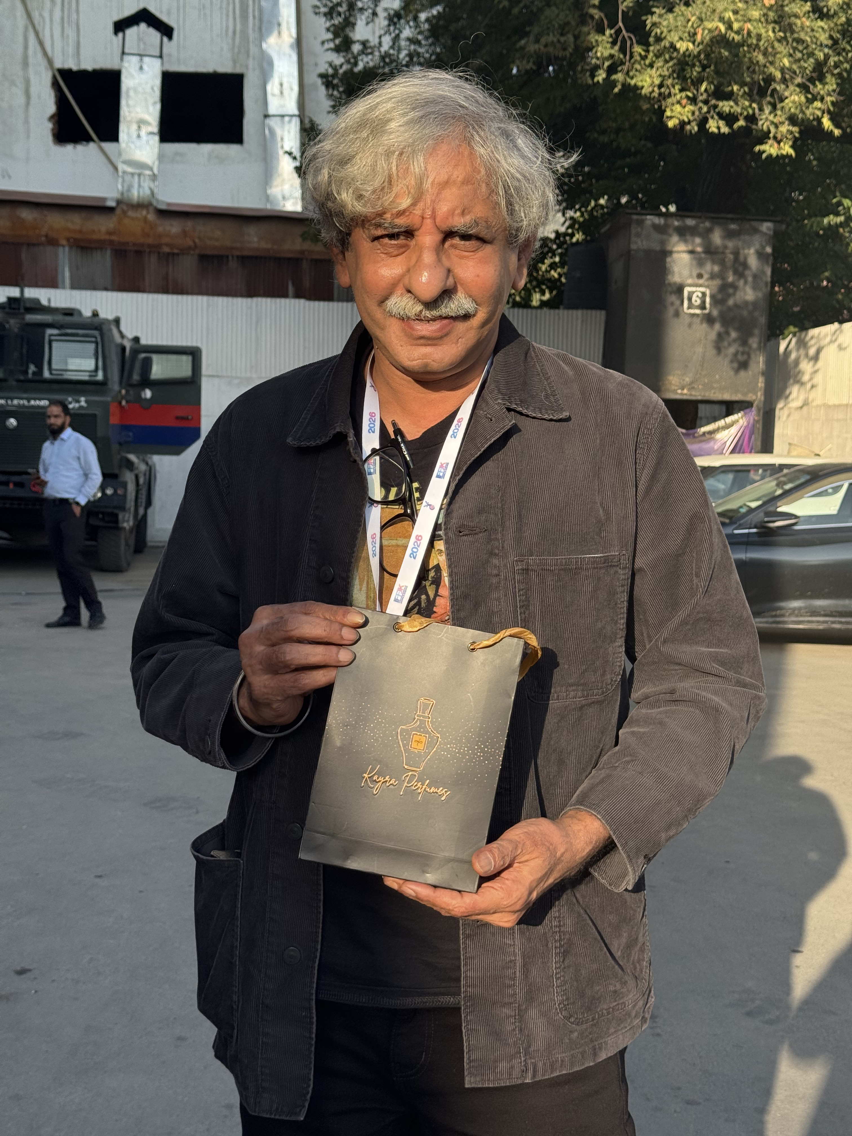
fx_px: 1575
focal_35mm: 48
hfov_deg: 30.3
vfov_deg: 39.7
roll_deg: -1.6
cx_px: 426
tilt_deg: -2.9
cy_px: 568
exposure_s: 1/1724
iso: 64
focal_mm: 6.76
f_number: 1.78
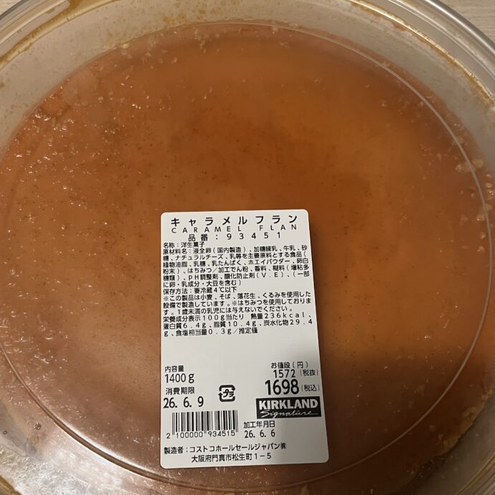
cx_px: 230
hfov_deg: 48.4
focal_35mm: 34
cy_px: 307
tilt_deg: -71.5
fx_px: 550
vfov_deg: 48.0
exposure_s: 1/60
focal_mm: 5.1
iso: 125
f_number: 1.6
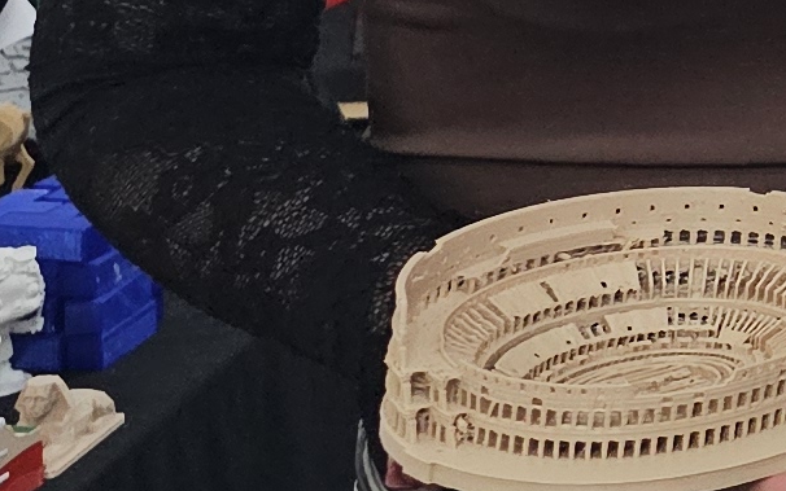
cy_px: -547
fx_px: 3449
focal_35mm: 161
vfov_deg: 7.7
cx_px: 1904
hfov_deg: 10.9
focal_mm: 6.3
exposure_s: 1/120
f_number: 1.7
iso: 640
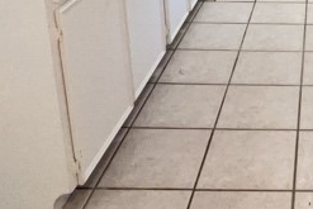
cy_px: -67
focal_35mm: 56
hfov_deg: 32.6
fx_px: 487
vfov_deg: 21.7
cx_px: 317
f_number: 1.8
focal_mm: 1.57
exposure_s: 1/120
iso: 200
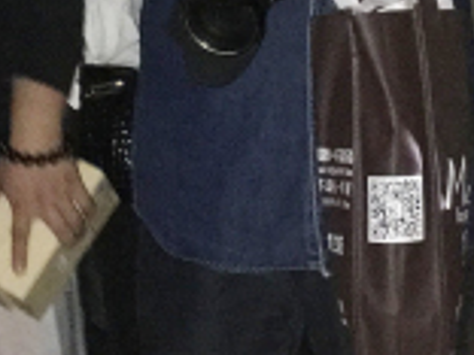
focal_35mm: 149
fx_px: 2040
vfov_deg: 9.8
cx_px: 240
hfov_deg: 13.3
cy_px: -39
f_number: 2.2
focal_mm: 4.15
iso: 320
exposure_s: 1/17
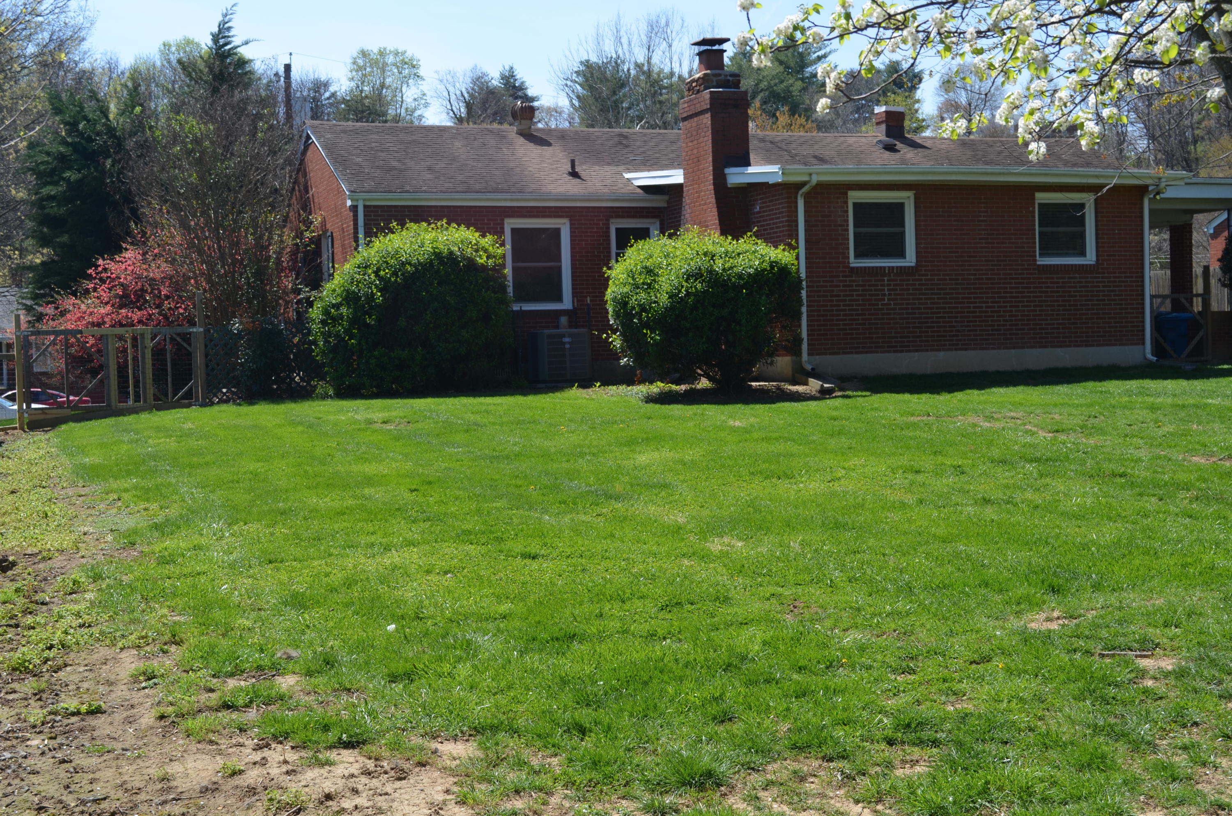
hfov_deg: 41.2
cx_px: 616
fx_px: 1639
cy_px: 408
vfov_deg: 28.0
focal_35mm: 48
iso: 180
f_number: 8
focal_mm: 32
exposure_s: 1/250
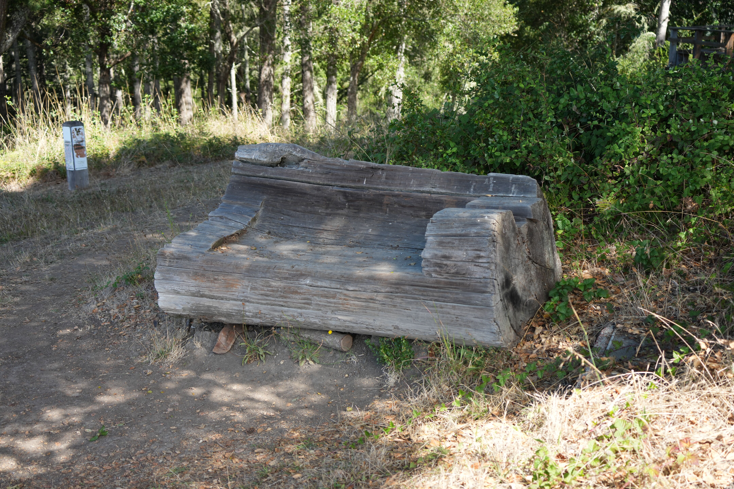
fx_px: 1019
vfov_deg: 27.0
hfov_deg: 39.6
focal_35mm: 50
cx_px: 367
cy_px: 244
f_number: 4.5
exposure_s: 1/320
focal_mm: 50
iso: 250
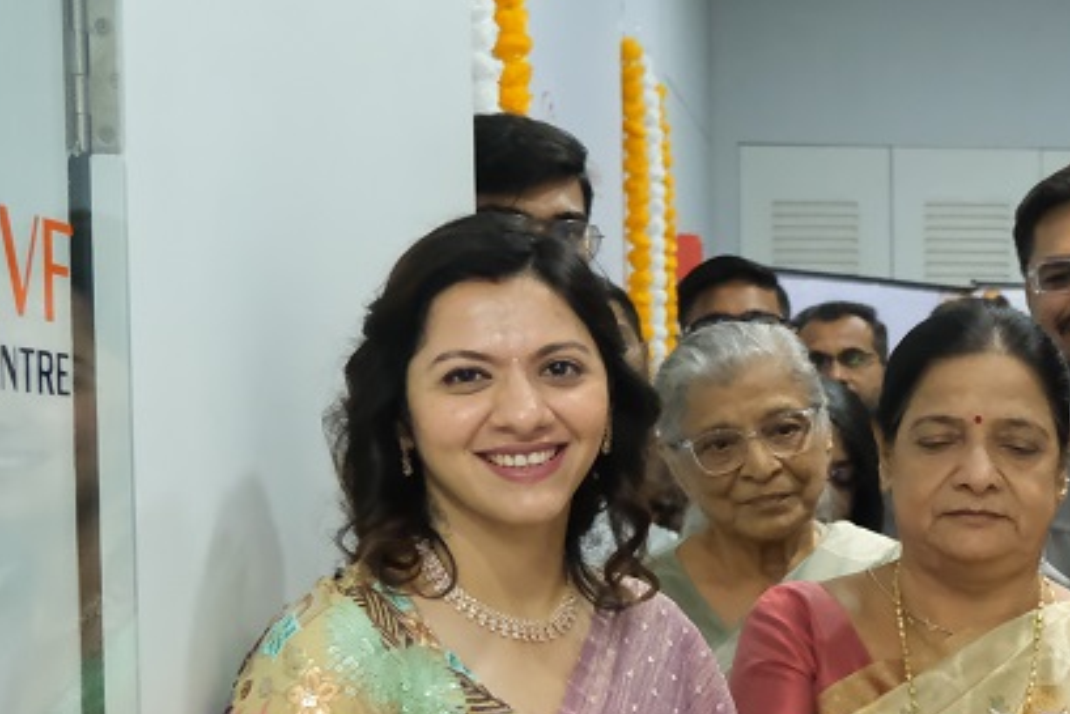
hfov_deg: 22.0
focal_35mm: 85
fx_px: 2527
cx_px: 1298
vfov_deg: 15.9
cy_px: 617
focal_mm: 19.2
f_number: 4
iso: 5000
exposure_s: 1/160
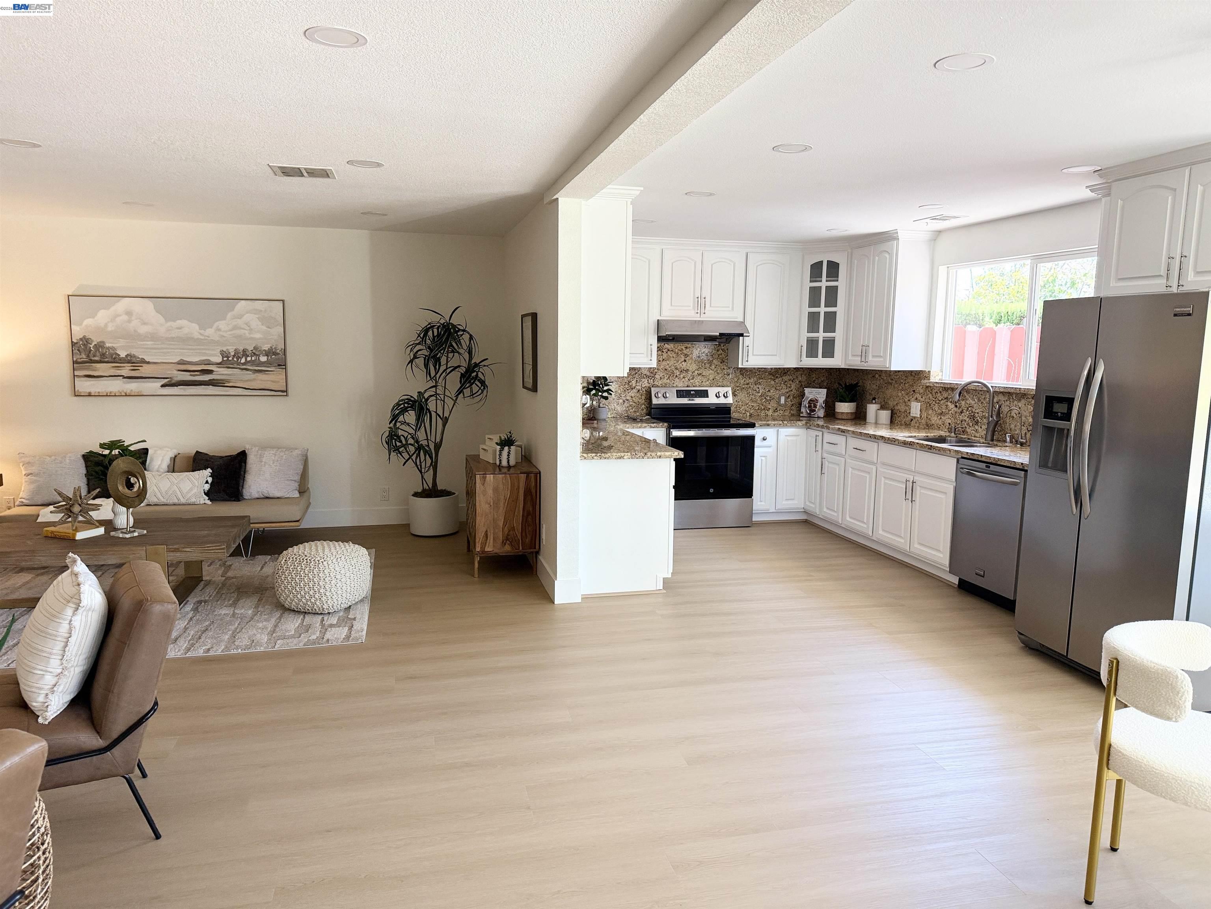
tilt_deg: -7.8
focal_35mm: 24
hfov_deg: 71.6
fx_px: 840
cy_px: 454
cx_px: 606
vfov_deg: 56.8
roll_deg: -0.6
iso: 200
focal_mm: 6.76
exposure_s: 1/120
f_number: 1.78
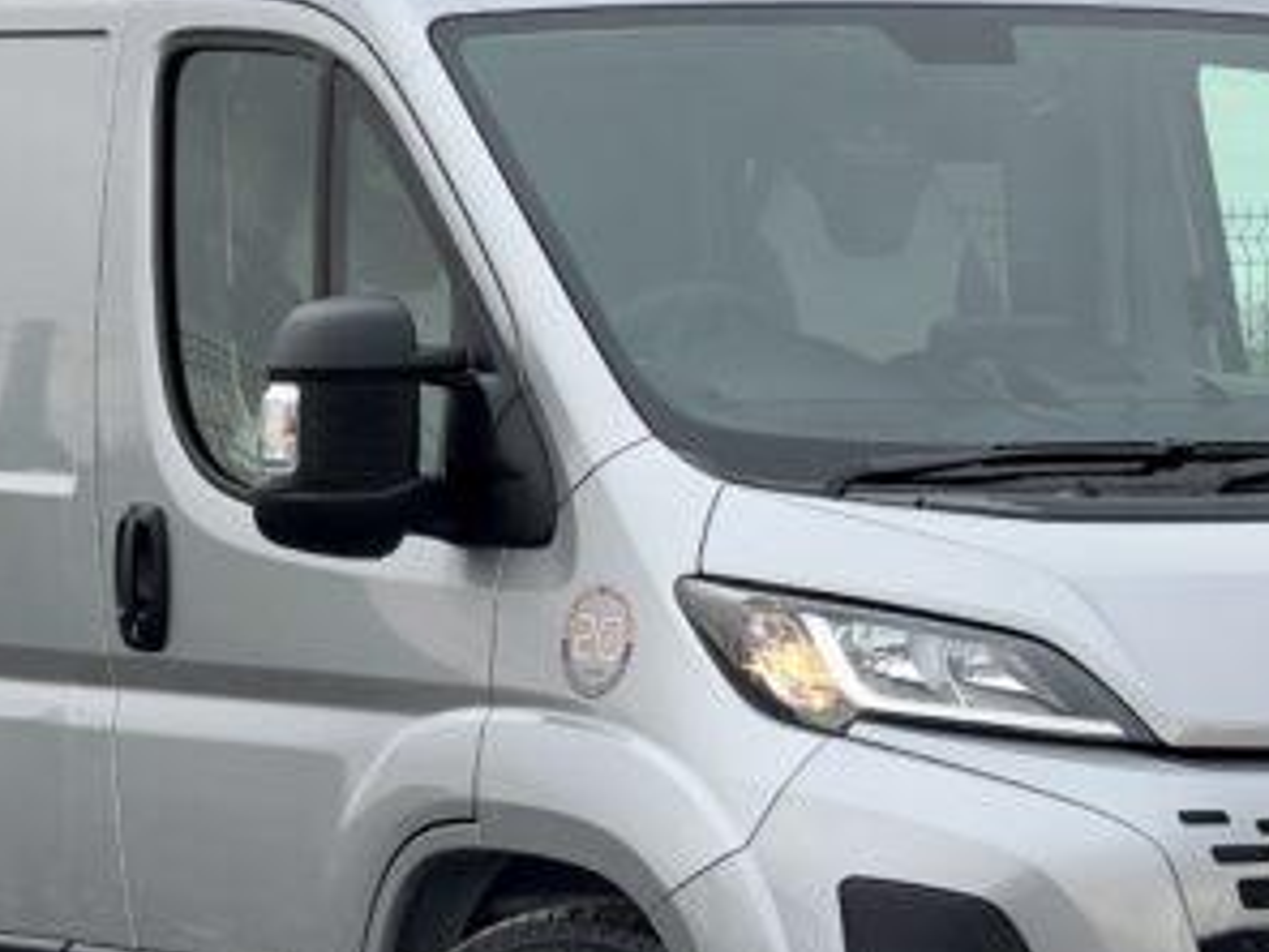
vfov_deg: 5.5
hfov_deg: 7.3
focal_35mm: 270
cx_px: 502
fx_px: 9898
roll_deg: +0.4
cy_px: 519
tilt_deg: -0.4
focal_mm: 16.89
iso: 50
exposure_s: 1/229
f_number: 2.8
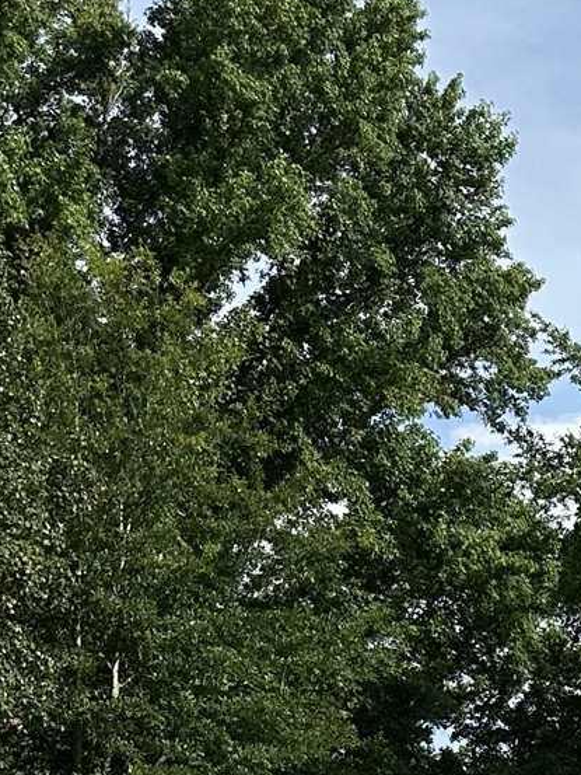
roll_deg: -1.3
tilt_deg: -1.7
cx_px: 980
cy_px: 1179
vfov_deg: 17.5
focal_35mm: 100
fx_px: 2237
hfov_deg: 13.5
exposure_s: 1/4016
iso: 80
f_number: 1.78
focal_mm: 6.86
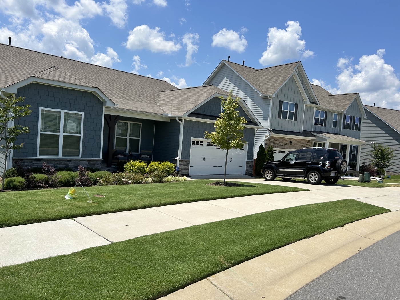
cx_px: 200
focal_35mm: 26
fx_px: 300
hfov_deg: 67.3
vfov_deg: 53.1
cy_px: 150
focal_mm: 5.7
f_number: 1.5
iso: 50
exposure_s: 1/5587
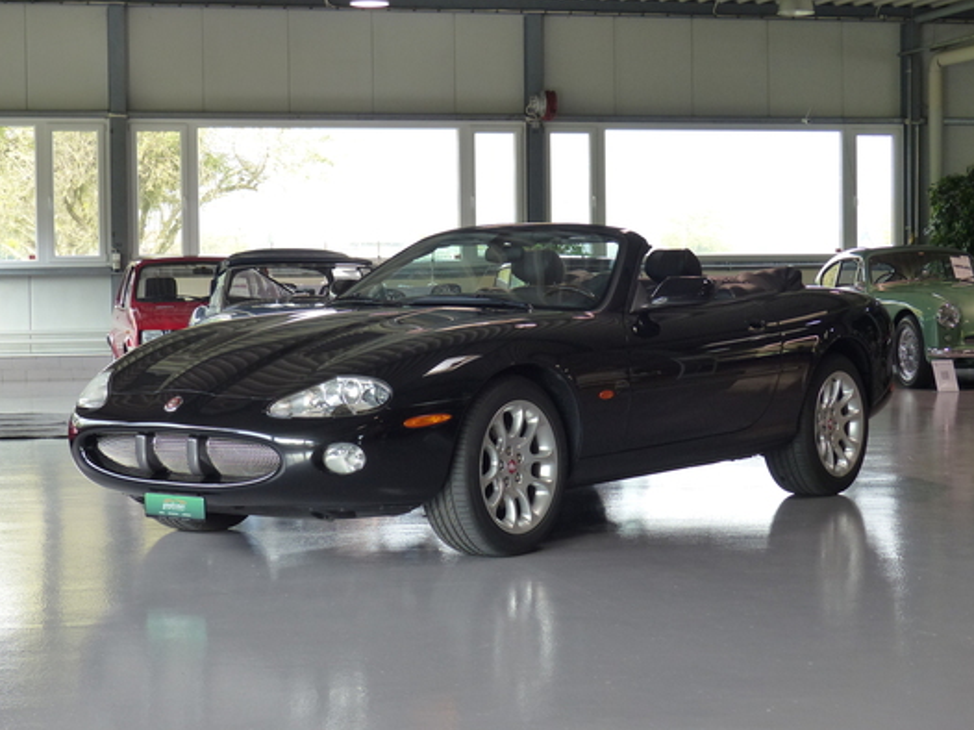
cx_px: 488
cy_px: 361
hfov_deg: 26.7
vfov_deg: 20.2
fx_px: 2053
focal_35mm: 73
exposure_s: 1/60
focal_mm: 13
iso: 200
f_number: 2.8
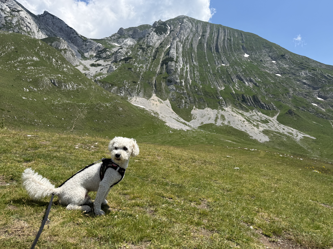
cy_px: 124
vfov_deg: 56.8
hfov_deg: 71.6
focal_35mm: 24
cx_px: 166
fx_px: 231
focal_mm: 6.8
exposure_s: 1/4673
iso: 80
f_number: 1.8
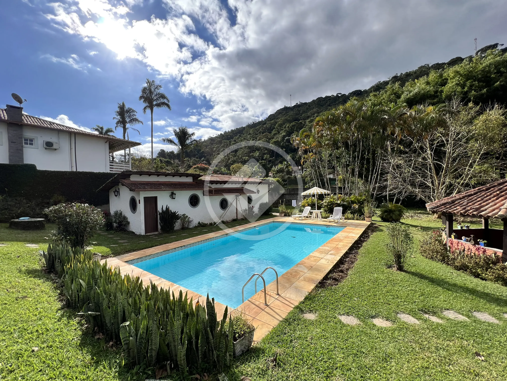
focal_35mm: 13
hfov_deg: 106.2
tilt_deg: -1.5
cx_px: 254
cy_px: 190
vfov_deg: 89.9
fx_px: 190
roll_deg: +1.7
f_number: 1.8
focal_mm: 1.57
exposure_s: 1/1597
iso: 32
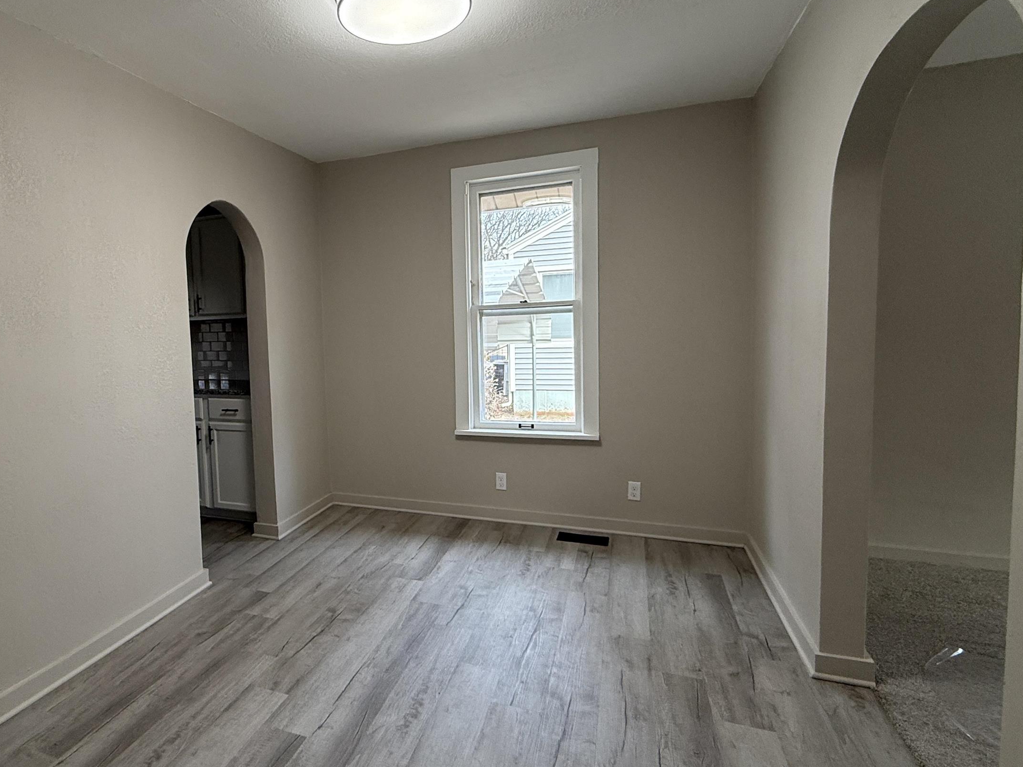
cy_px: 373
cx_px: 389
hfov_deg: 80.3
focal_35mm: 20
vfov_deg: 66.0
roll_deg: +1.4
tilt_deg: -4.4
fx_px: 591
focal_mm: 2.22
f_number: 2.2
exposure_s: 1/120
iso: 200
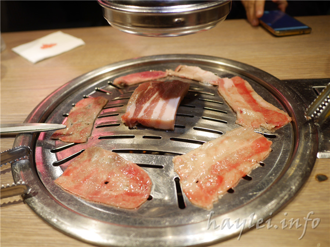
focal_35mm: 30
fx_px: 286
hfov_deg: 60.0
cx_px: 165
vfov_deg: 46.8
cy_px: 124
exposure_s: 1/125
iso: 200
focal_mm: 15
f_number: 2
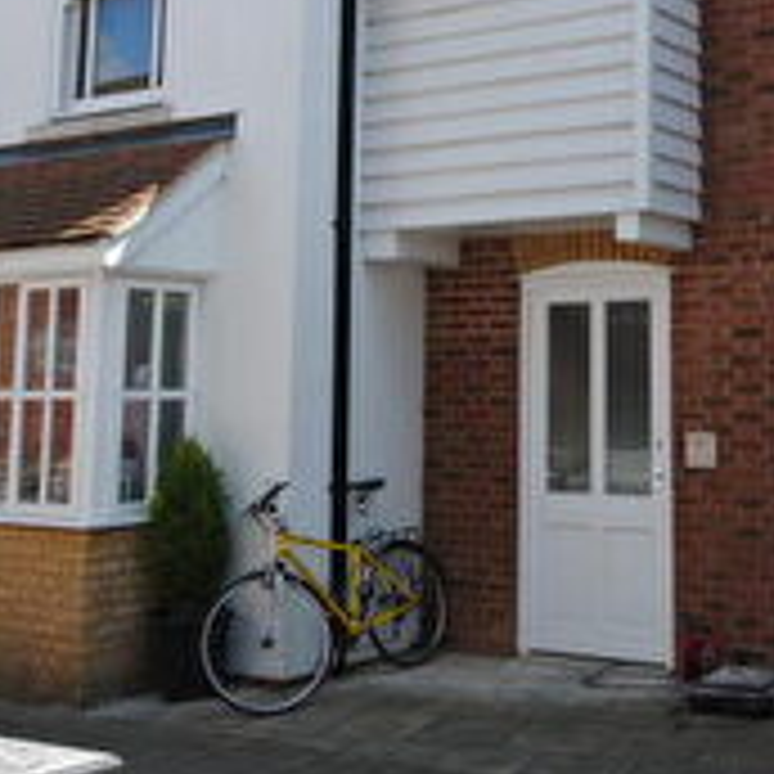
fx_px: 1315
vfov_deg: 32.2
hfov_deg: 31.8
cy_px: 189
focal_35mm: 52
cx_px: 630
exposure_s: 1/200
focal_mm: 10
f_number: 7.1
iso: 100
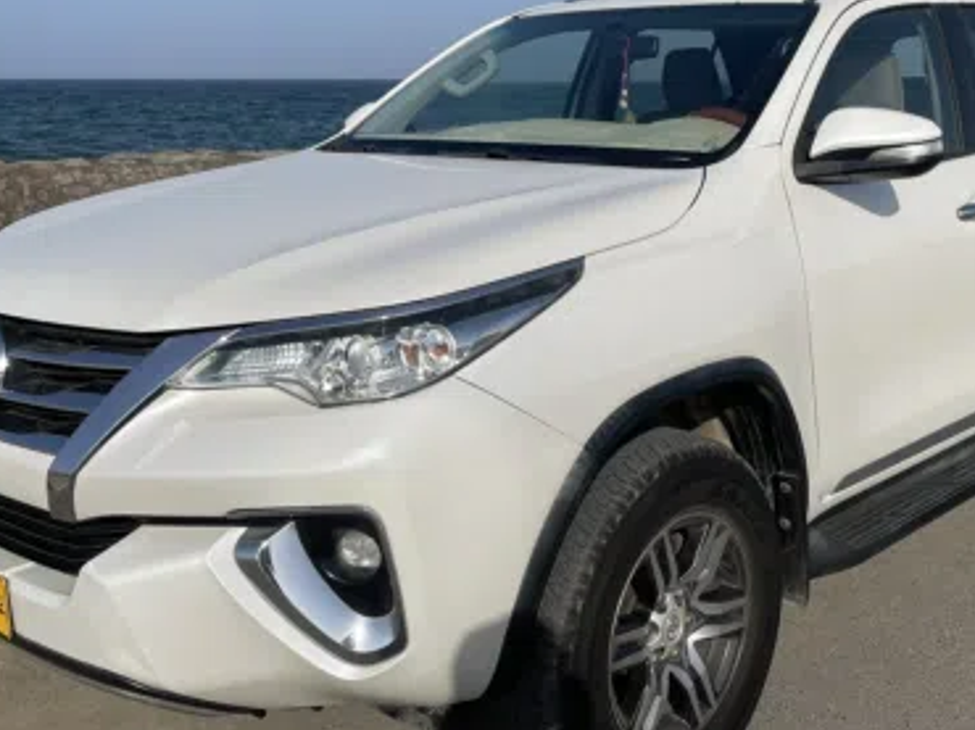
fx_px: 1267
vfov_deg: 31.9
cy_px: 248
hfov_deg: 41.6
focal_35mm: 45
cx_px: 638
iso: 32
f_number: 1.6
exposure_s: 1/6135
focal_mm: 4.2
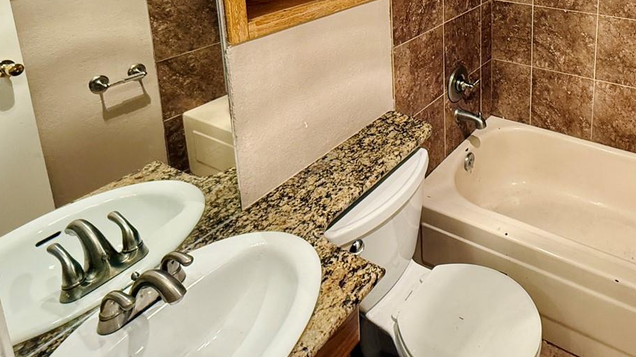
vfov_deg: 36.4
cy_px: -35
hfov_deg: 63.4
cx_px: 515
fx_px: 455
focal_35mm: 27
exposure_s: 1/120
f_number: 2.2
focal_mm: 2.22
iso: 400
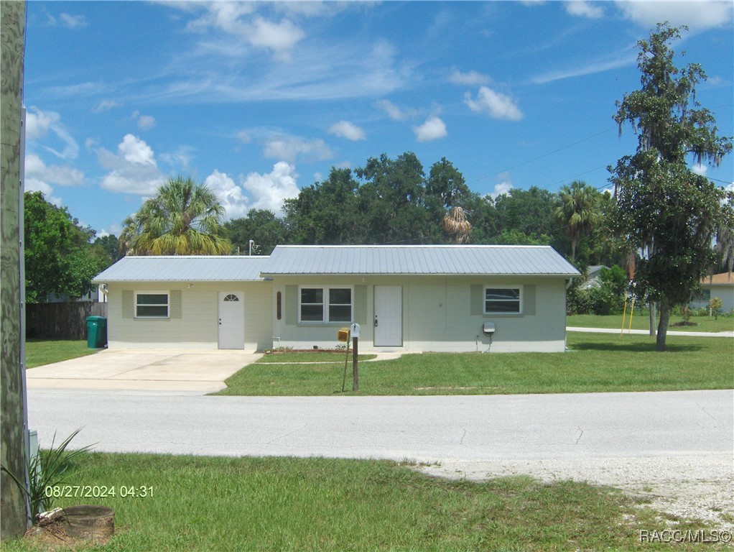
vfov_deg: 40.7
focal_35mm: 35
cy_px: 276
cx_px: 367
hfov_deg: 52.6
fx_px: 743
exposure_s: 1/752
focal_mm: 7.5
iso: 100
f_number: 6.9
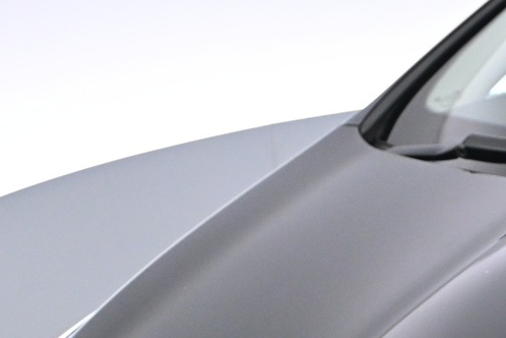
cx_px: 679
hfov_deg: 18.1
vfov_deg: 12.4
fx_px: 1473
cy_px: 527
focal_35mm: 105
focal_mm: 21.5
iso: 2200
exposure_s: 1/125
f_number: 4
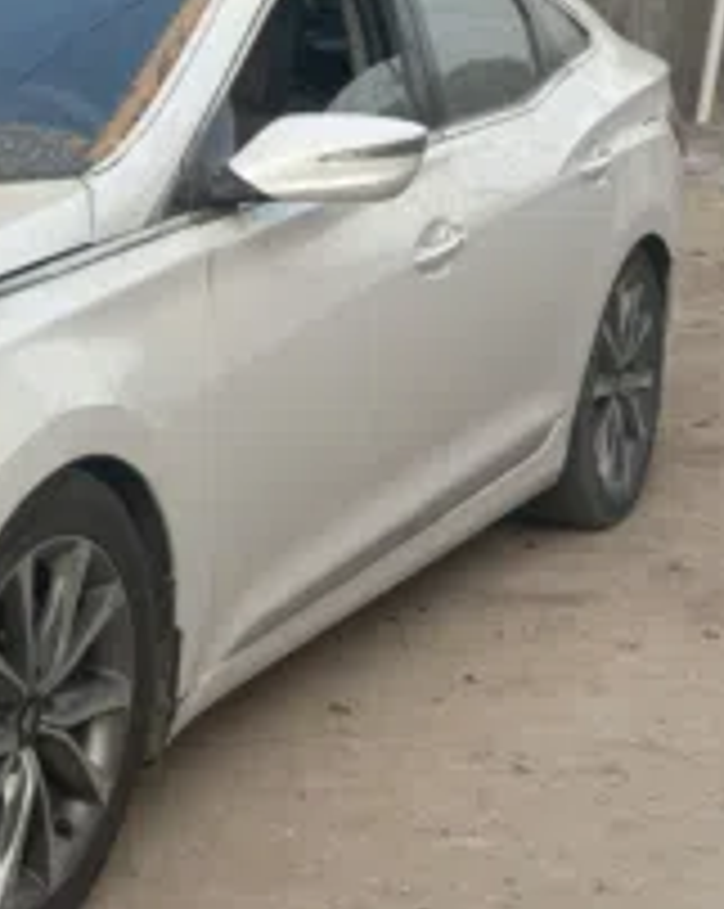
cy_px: 194
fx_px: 2497
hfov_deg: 16.3
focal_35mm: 93
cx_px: 63
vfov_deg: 20.4
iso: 64
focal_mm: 6.86
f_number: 1.78
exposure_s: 1/594
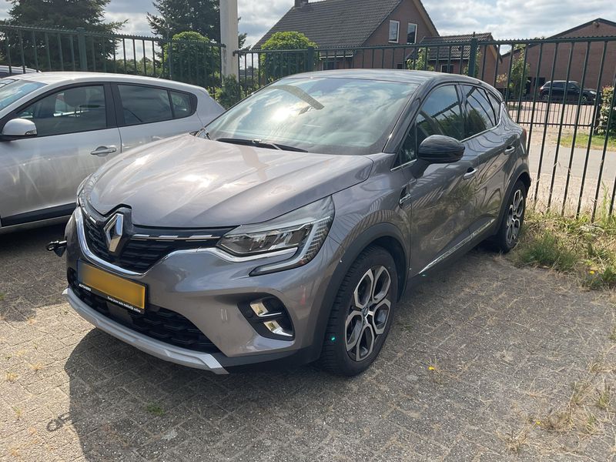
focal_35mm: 29
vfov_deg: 48.2
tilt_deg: -14.0
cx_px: 308
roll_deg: +0.0
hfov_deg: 61.7
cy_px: 231
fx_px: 516
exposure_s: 1/1848
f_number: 1.8
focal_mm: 3
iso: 16
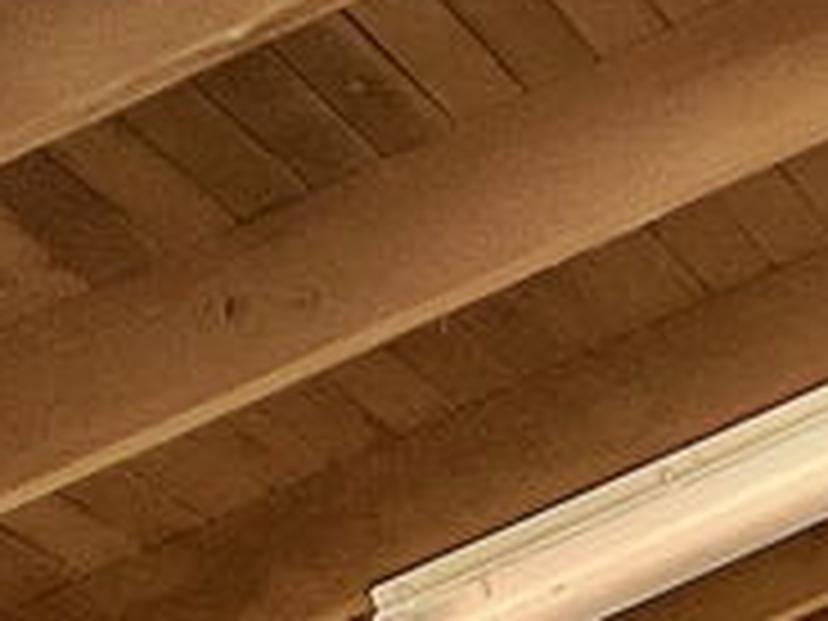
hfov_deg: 13.0
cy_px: 2007
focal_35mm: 102
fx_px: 2440
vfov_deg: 9.8
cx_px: 2142
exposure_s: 1/100
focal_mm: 1.57
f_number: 1.8
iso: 32
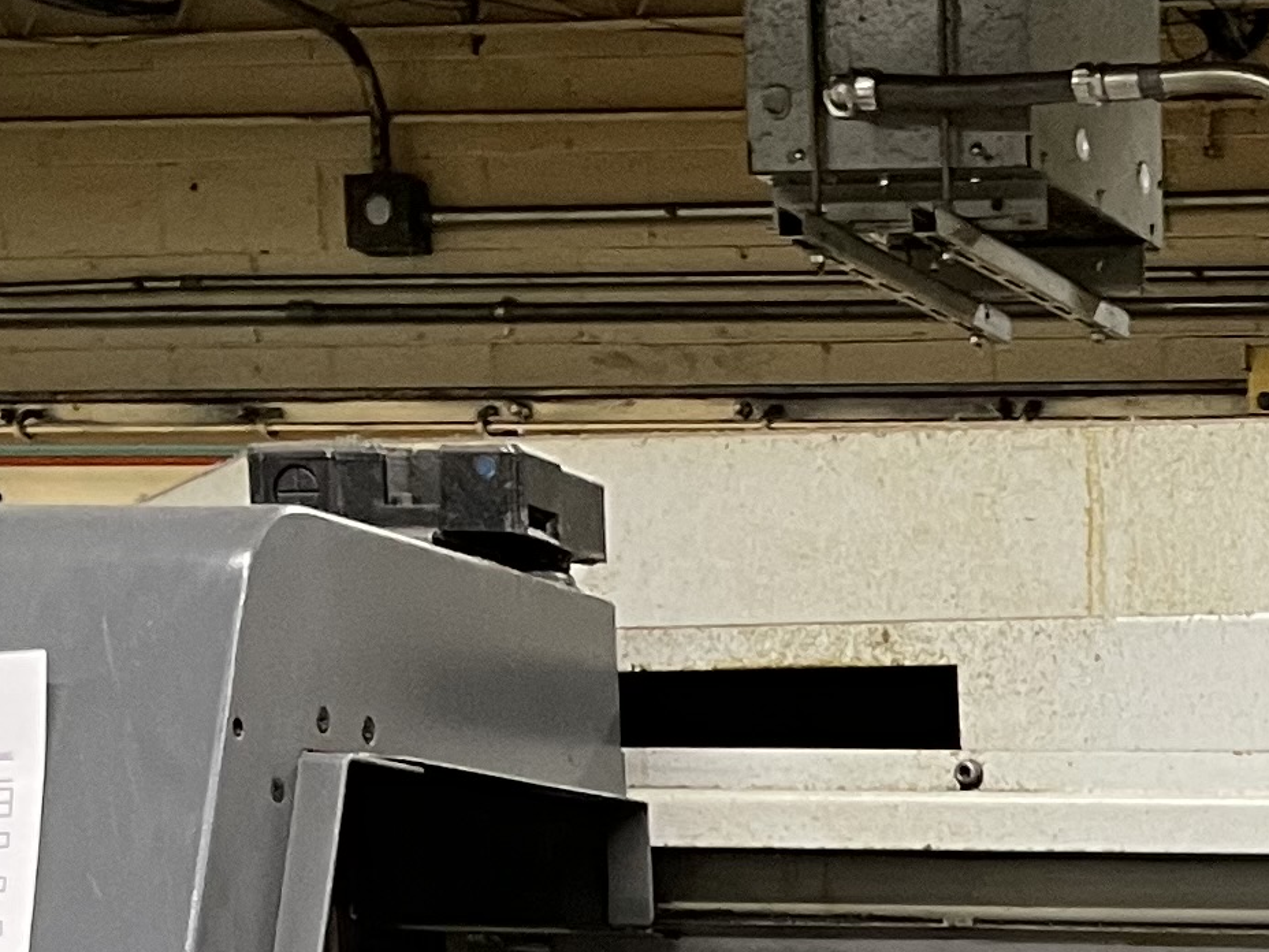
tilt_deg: -12.2
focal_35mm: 113
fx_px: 4143
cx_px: 1759
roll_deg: -0.2
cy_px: 2061
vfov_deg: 11.5
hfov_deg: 16.3
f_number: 1.6
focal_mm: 4.2
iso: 160
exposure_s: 1/60
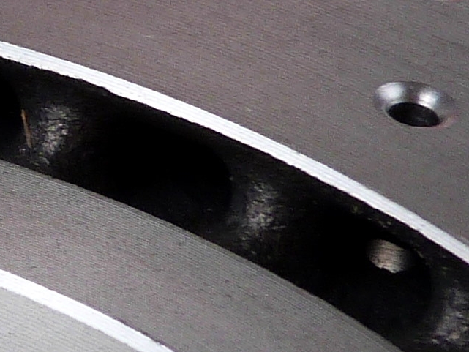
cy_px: -33
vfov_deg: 5.7
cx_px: -782
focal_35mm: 262
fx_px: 3550
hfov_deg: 7.0
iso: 125
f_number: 3.2
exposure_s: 1/60
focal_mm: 7.4
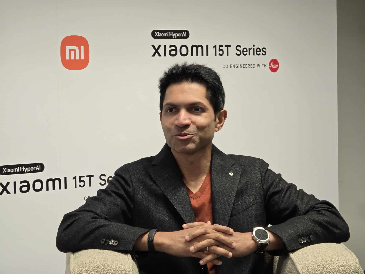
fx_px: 1213
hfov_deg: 17.1
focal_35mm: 115
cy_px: 137
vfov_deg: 12.9
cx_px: 182
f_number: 3.4
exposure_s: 1/100
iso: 500
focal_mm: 18.6
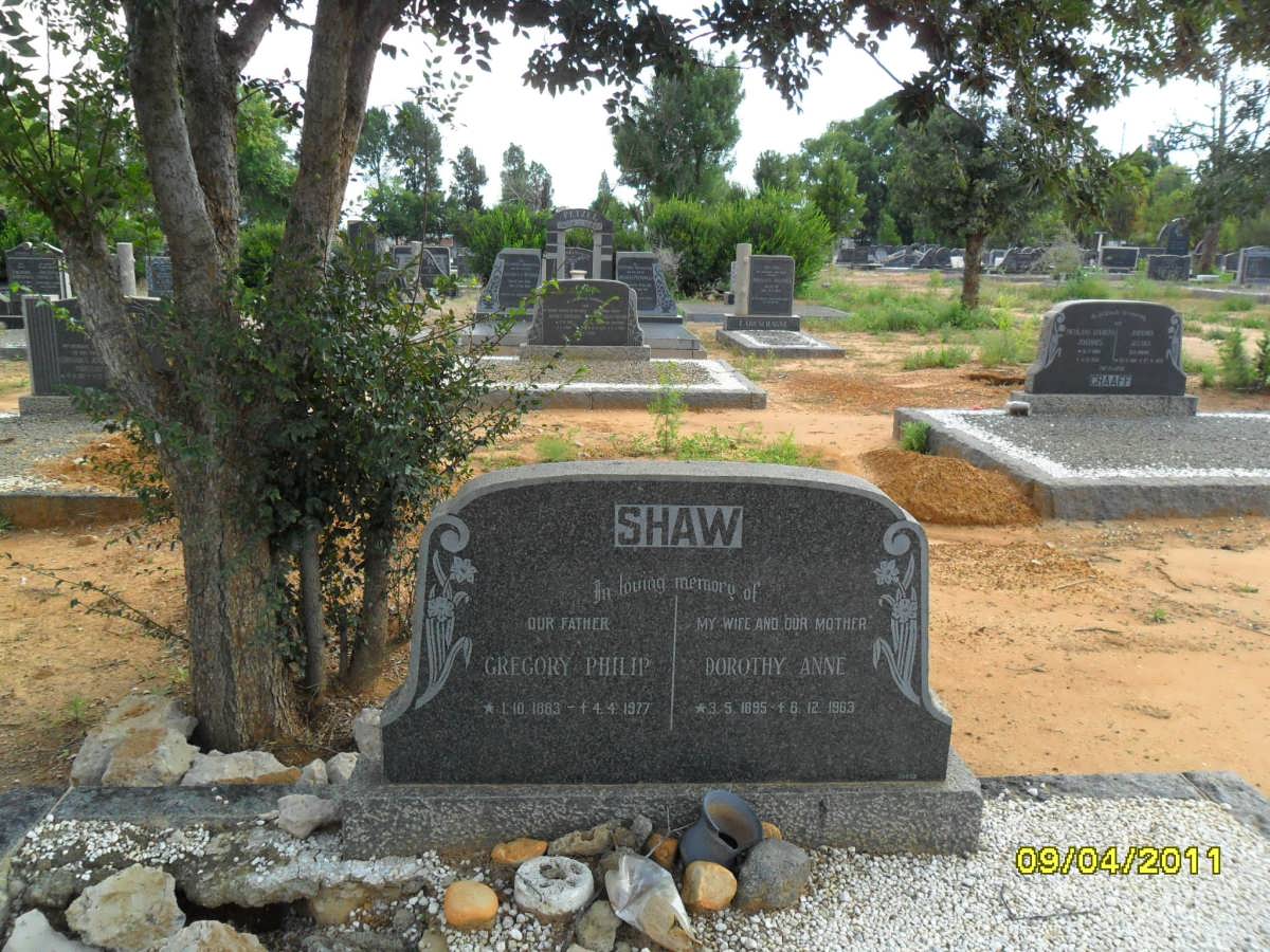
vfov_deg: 51.4
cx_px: 635
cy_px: 476
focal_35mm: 27
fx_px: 991
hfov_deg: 65.3
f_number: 3.5
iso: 100
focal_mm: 4.9
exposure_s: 1/250
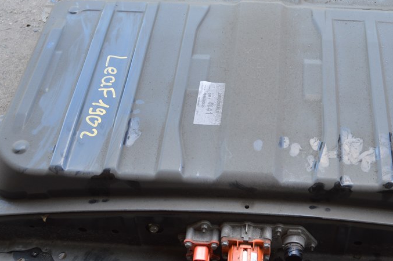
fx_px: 643
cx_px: 257
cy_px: 116
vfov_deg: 22.9
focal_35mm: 59
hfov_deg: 33.7
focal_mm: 26
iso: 400
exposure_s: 1/125
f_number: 5.6
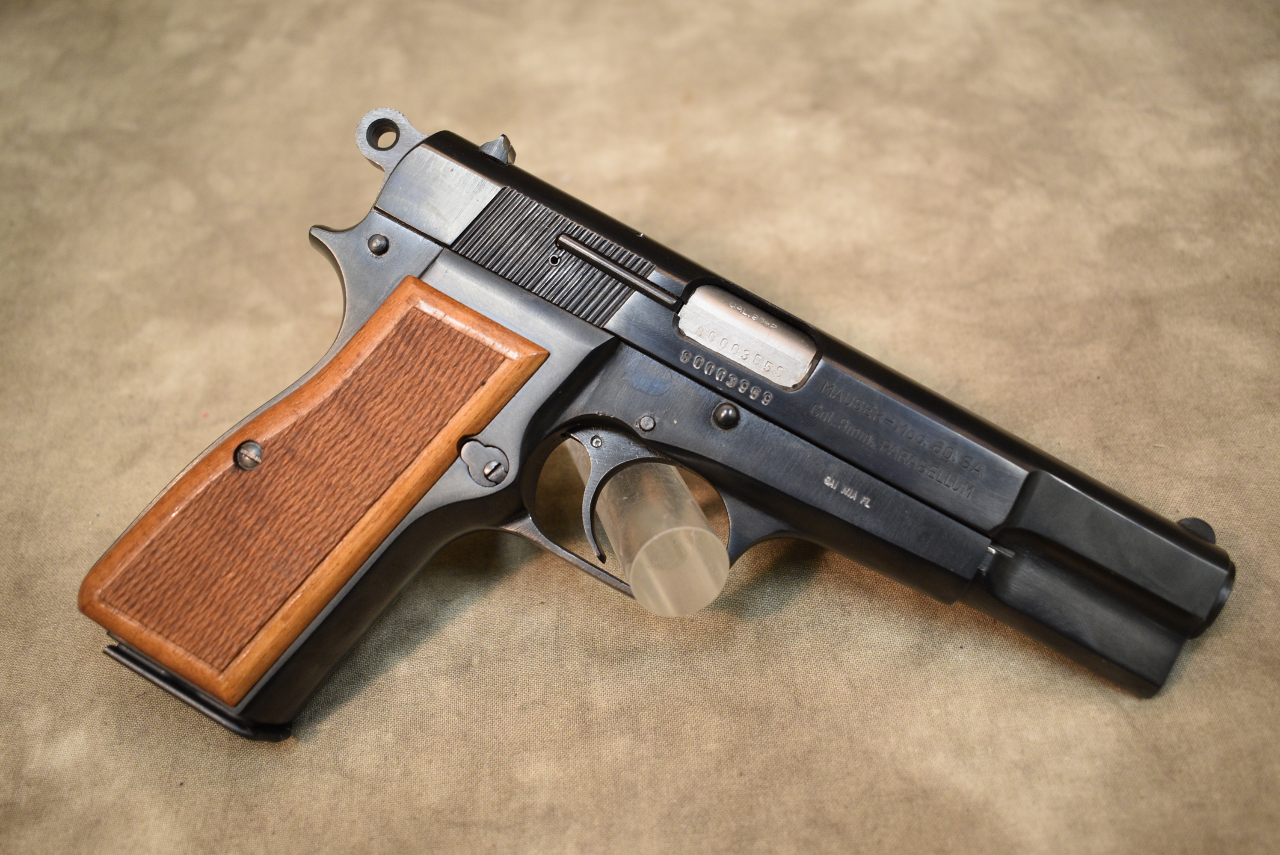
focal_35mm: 36
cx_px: 640
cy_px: 428
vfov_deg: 36.9
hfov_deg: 53.1
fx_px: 1281
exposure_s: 1/60
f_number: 4
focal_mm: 24
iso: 900
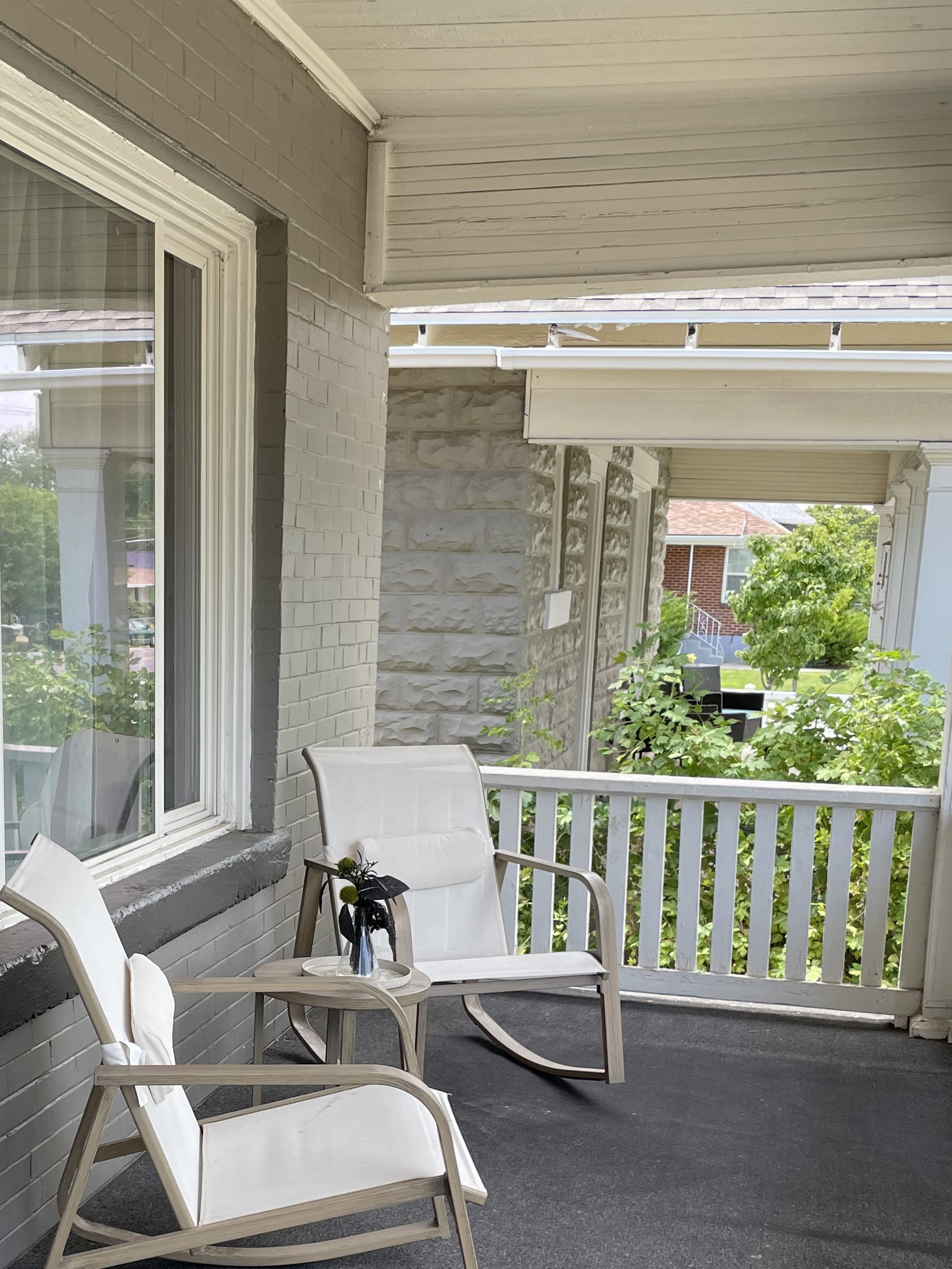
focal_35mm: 47
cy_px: 936
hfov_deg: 30.4
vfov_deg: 39.4
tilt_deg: -12.4
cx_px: 252
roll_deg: -1.9
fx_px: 1723
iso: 32
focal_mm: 4.2
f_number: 1.6
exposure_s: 1/325
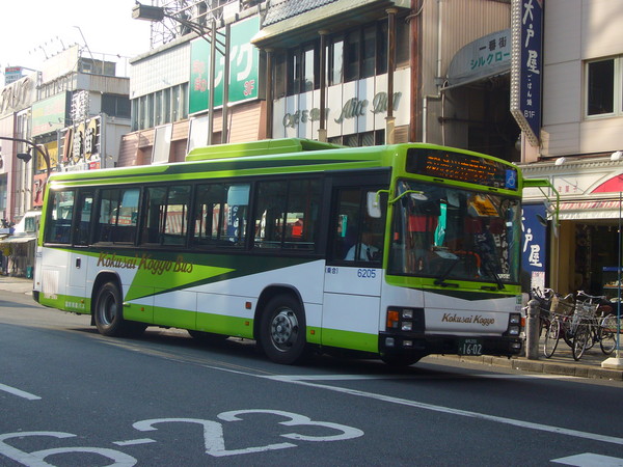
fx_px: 1044
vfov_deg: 25.2
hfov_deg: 33.2
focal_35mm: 58
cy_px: 234
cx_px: 312
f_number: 4
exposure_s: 1/400
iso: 80
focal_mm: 9.6
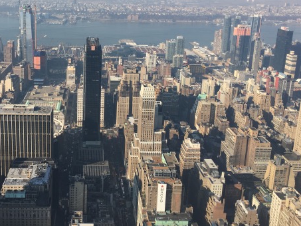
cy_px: 70
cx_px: 94
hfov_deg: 44.9
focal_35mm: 41
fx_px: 357
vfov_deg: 34.7
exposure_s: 1/1131
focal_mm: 4.15
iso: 25
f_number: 2.2
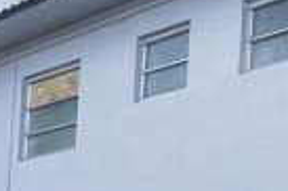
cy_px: 310
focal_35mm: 140
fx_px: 1119
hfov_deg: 13.4
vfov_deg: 9.4
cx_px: 492
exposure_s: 1/400
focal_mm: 24
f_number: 4
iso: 100
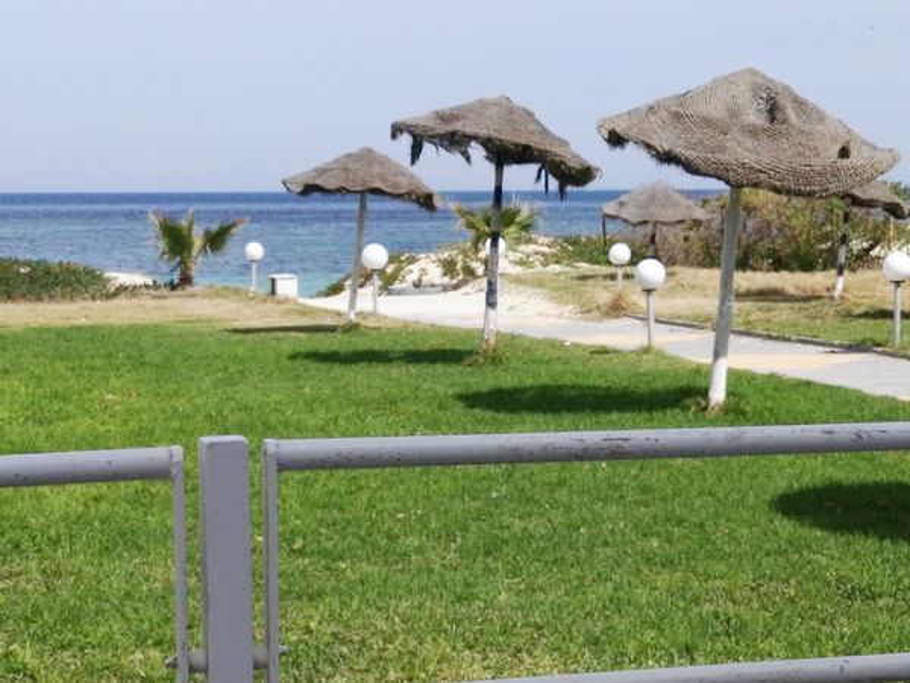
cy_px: 342
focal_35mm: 28
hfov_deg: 63.4
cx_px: 455
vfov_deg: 49.7
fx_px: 736
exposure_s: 1/2387
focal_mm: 2.96
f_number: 2
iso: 64
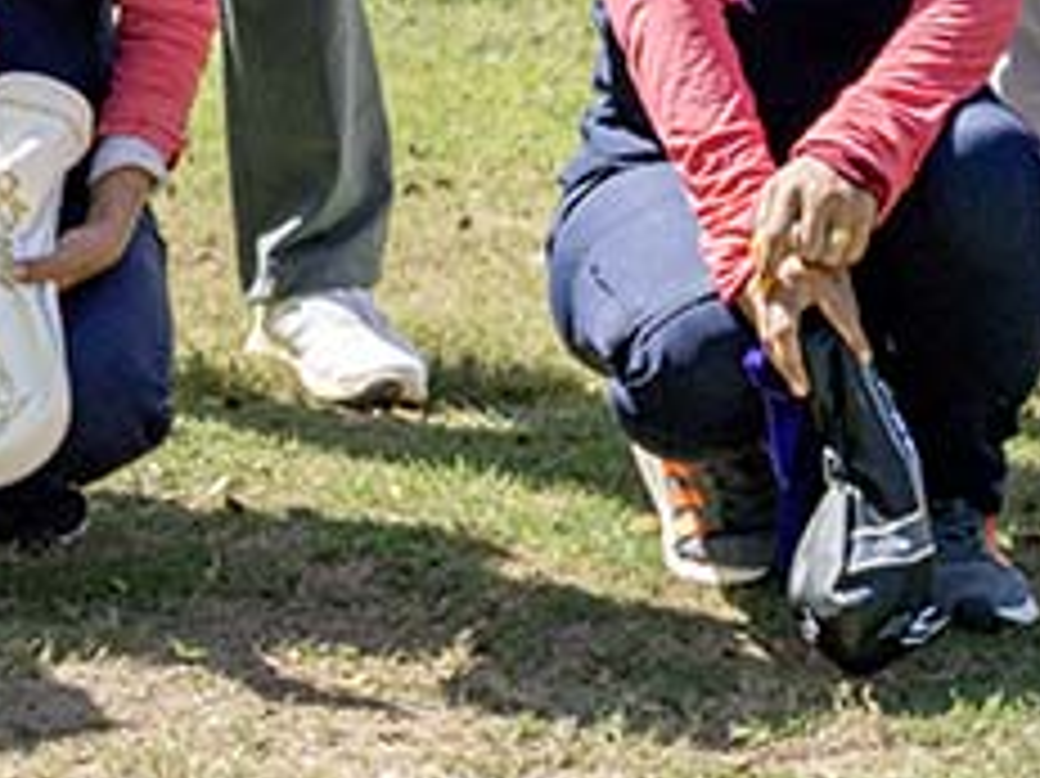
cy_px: -513
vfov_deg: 7.4
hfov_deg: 10.1
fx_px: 5886
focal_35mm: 196
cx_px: 374
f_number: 8
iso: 500
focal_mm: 49
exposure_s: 1/640
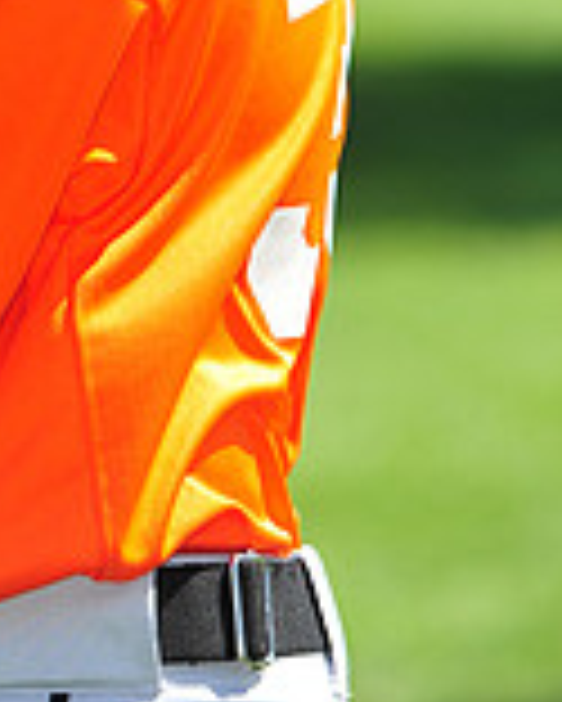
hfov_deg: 2.7
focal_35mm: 575
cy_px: -522
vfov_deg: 3.3
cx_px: -175
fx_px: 11943
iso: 200
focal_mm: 165
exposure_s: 1/800
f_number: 4.5
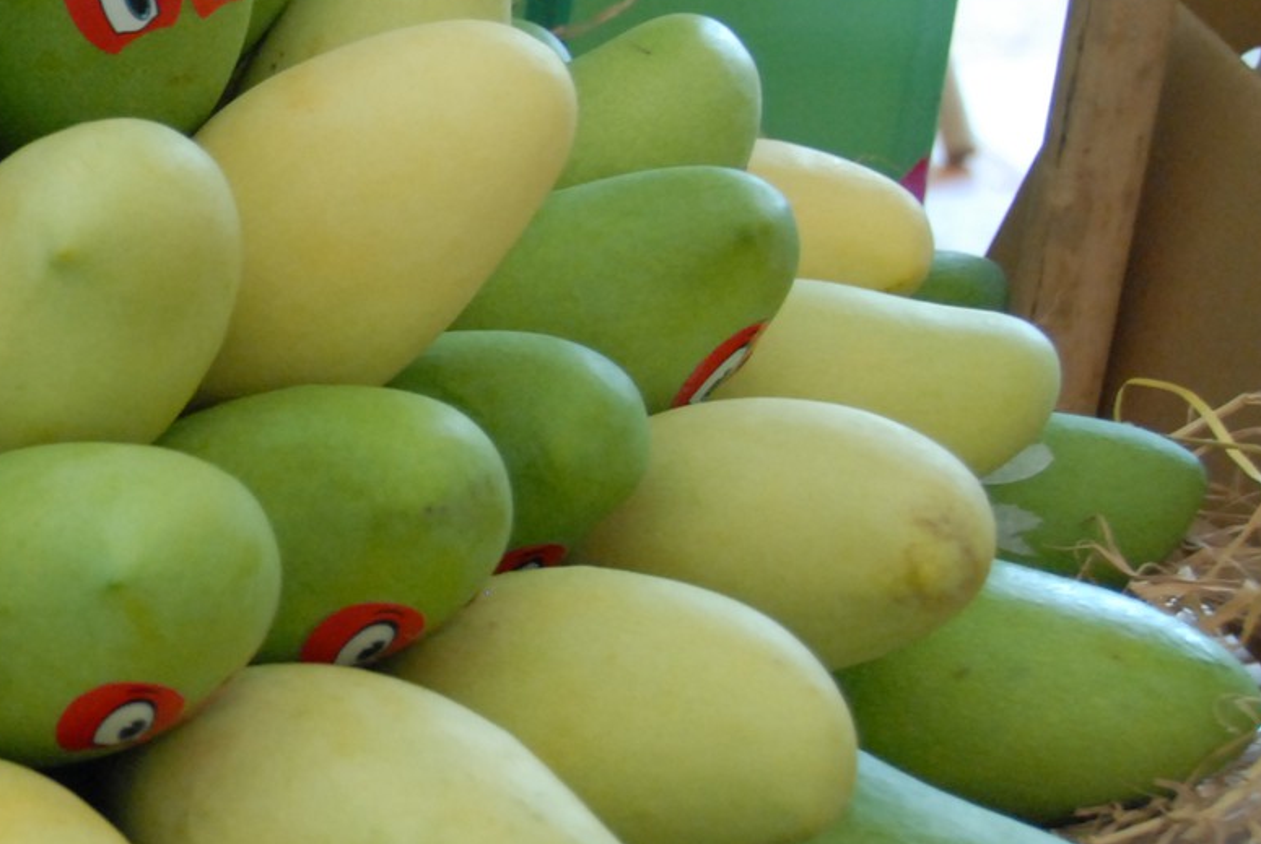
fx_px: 3938
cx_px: -298
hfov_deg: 17.3
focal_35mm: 112
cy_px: 440
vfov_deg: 12.2
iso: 800
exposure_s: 1/40
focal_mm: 29
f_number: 4
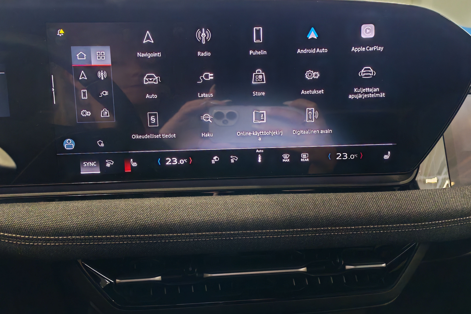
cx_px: 238
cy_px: 172
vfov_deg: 39.9
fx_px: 432
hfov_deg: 57.2
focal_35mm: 33
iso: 1250
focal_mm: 6.12
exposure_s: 1/100
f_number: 1.9
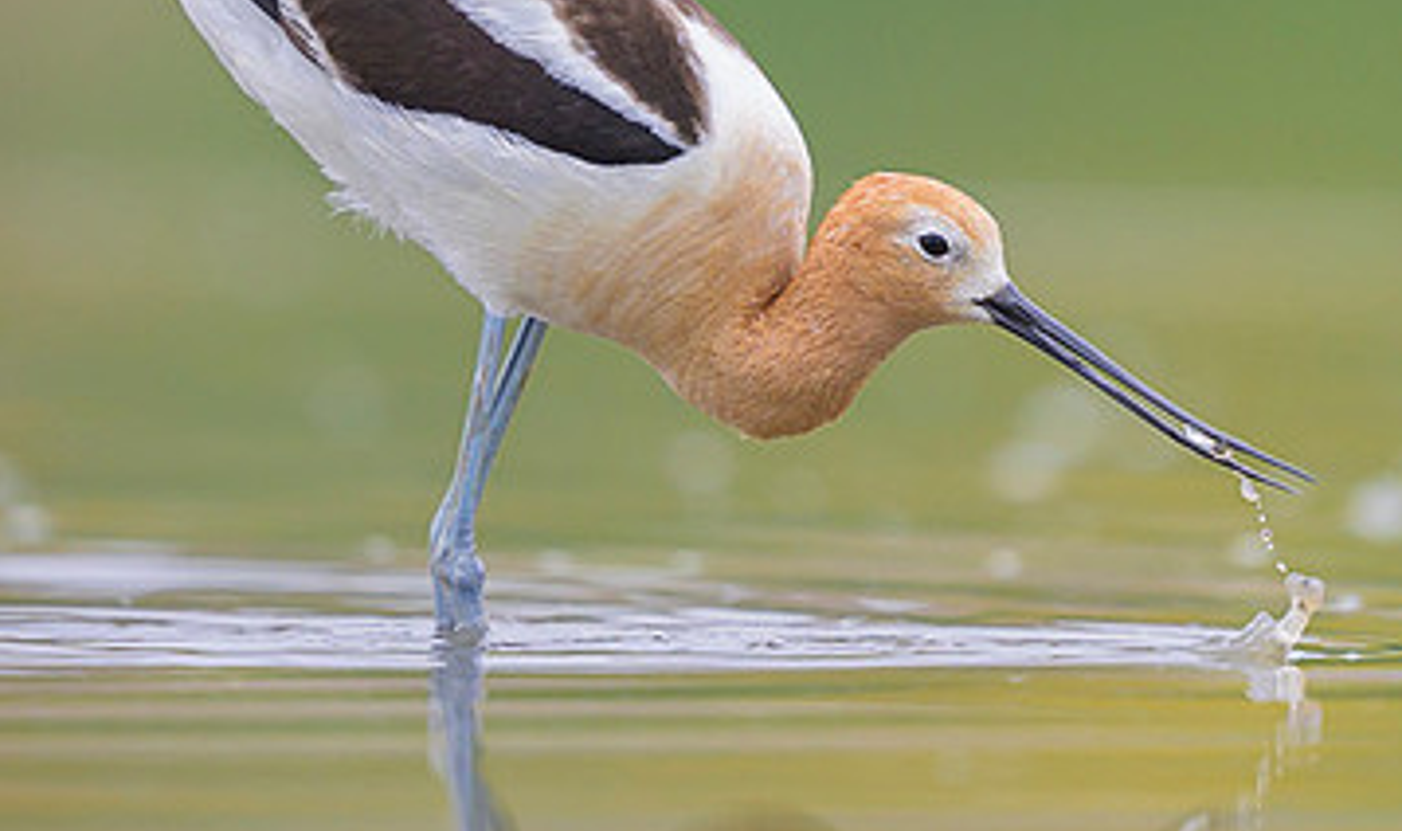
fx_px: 49179
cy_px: 79
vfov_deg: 1.0
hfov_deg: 1.6
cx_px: 781
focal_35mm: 1306
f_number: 2.8
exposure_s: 1/2500
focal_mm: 400
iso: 640
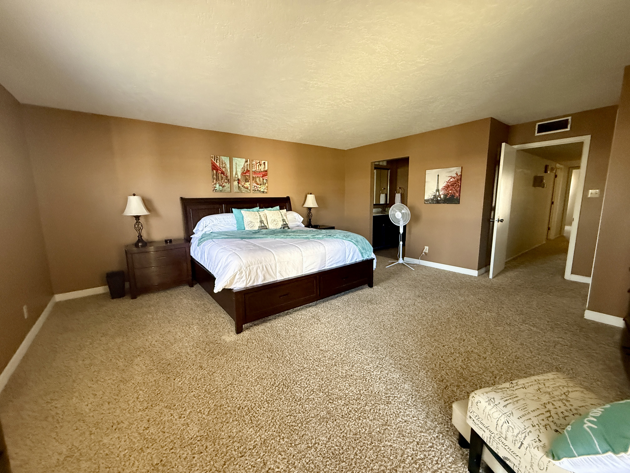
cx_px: 315
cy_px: 236
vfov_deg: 85.7
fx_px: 255
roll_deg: +0.2
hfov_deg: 102.1
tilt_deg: -8.9
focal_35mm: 14
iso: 640
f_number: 2.2
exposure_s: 1/60
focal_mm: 2.22
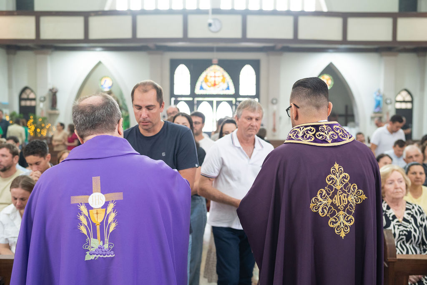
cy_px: 142
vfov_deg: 36.7
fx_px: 430
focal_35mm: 36
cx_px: 214
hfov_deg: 52.8
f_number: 2.8
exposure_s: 1/160
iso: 1600
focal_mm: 35
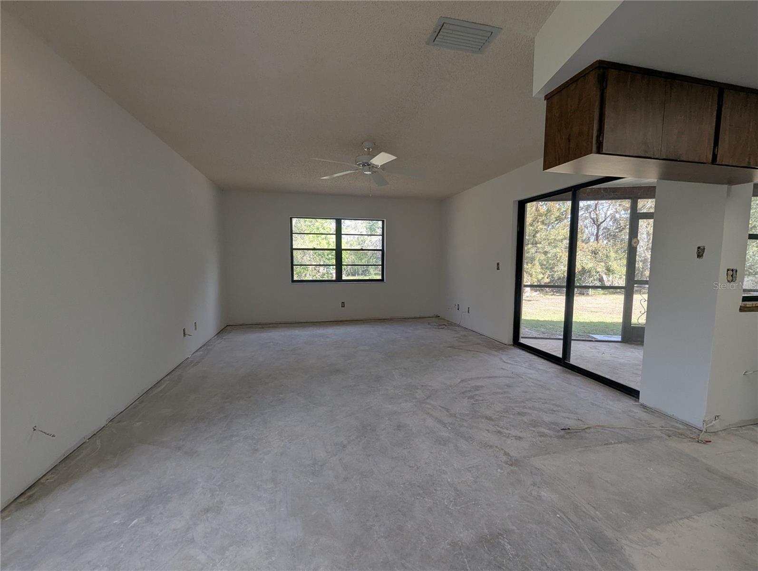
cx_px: 379
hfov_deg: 106.1
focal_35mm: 13
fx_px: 285
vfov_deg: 90.1
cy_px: 286
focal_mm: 1.95
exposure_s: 1/120
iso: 47
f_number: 2.2
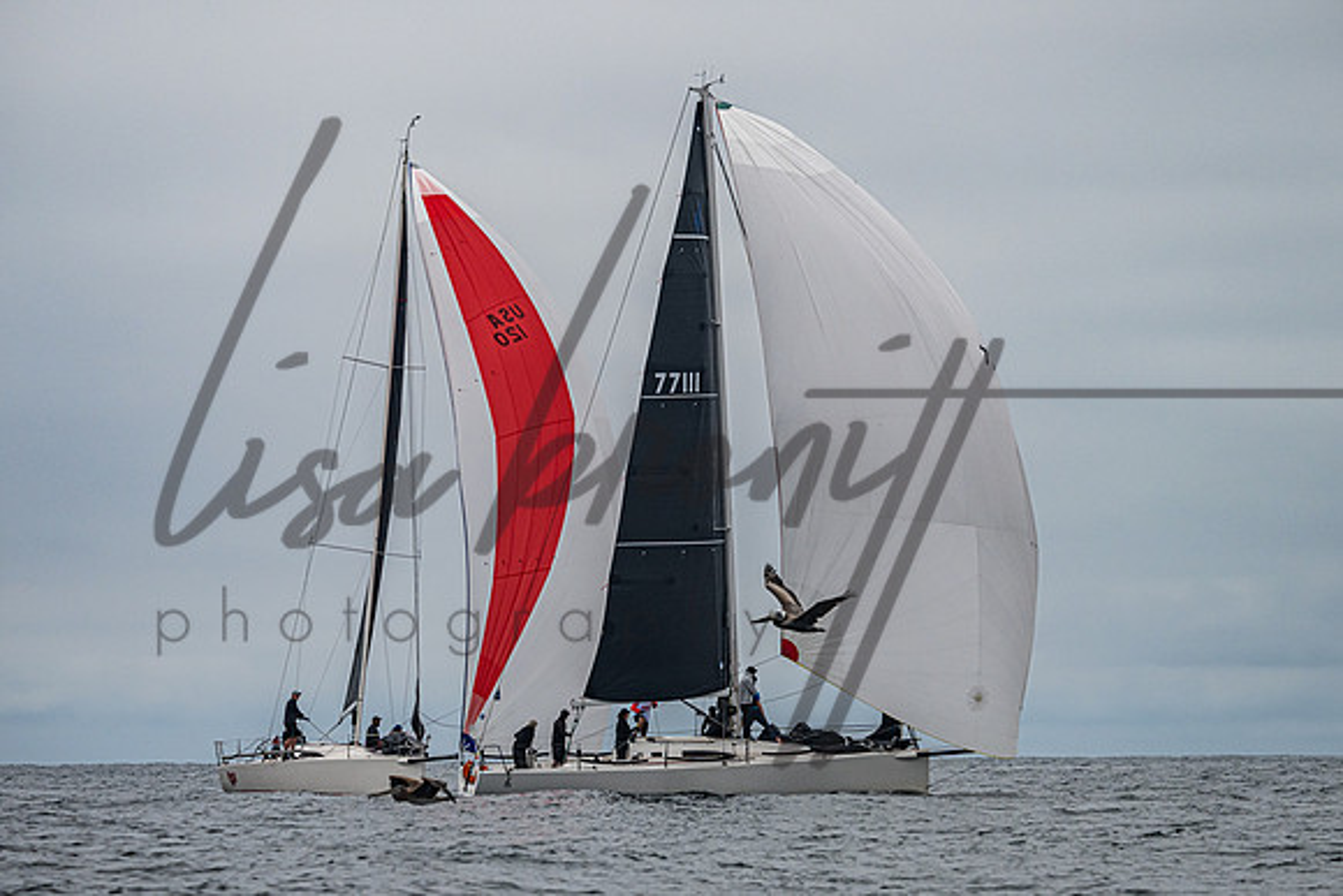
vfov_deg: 5.4
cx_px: 672
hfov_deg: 8.1
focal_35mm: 254
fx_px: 9490
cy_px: 438
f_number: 5.6
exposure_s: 1/6400
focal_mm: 185
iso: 400
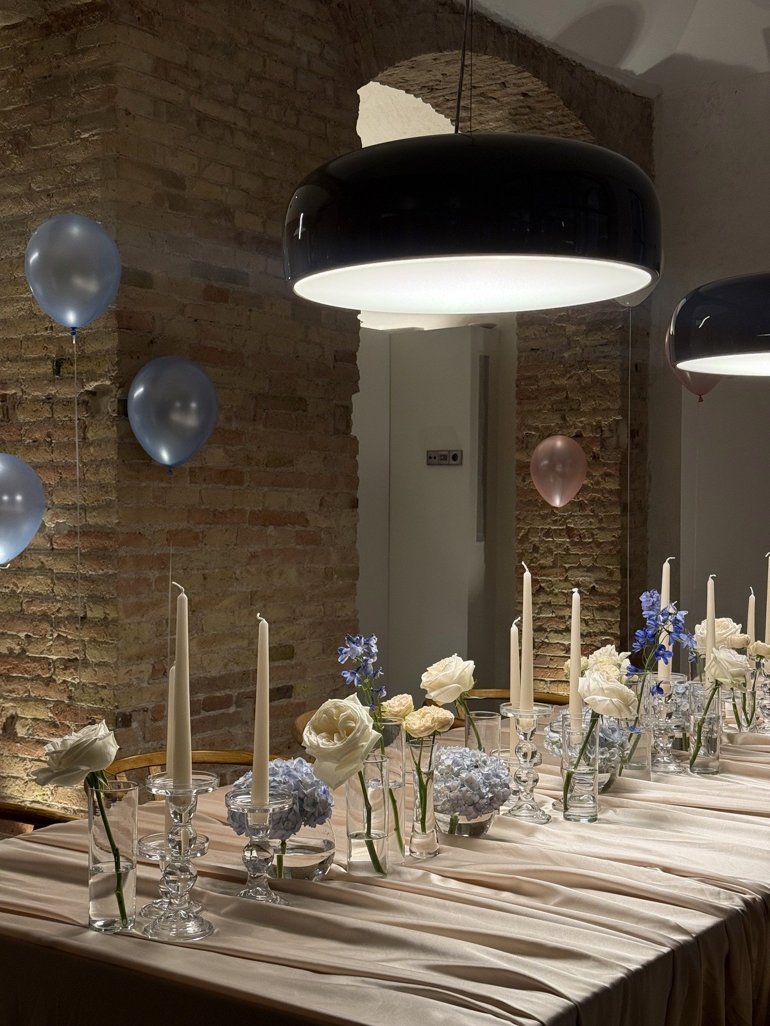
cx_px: 385
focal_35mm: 48
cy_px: 513
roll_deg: +0.0
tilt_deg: +0.4
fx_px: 1424
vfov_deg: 39.7
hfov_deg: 30.3
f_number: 1.78
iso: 64
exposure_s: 1/121
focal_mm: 6.76
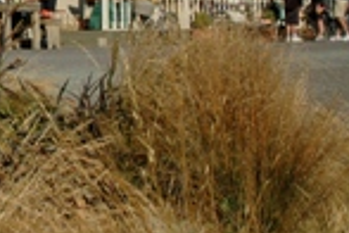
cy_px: -38
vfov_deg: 13.2
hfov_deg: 19.0
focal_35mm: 101
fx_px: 979
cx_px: -83
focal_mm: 22
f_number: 8
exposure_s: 1/250
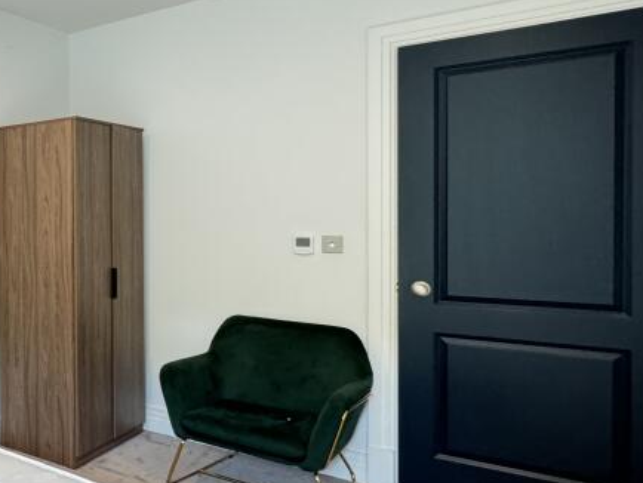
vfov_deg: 43.0
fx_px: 613
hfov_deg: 42.8
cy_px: 231
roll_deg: +0.9
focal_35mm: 33
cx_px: -70
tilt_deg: -1.0
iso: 320
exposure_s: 1/50
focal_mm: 2.22
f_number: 2.2
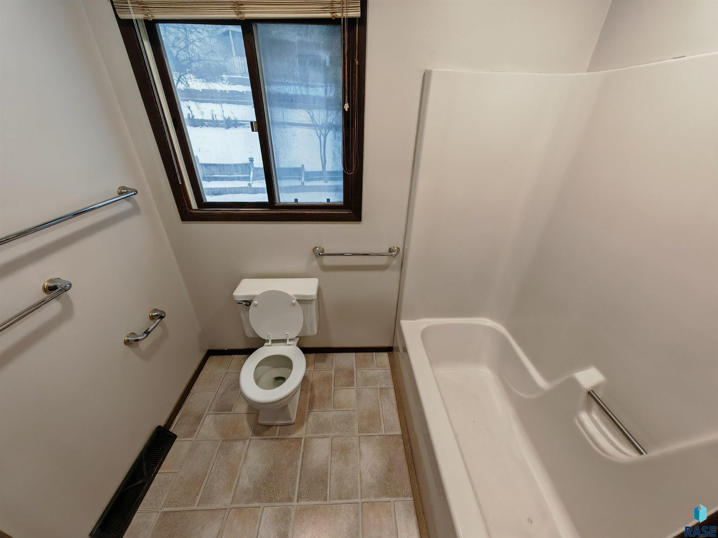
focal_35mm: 13
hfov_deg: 106.2
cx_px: 359
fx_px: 270
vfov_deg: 89.9
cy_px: 269
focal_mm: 1.82
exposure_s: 1/60
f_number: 2
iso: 500
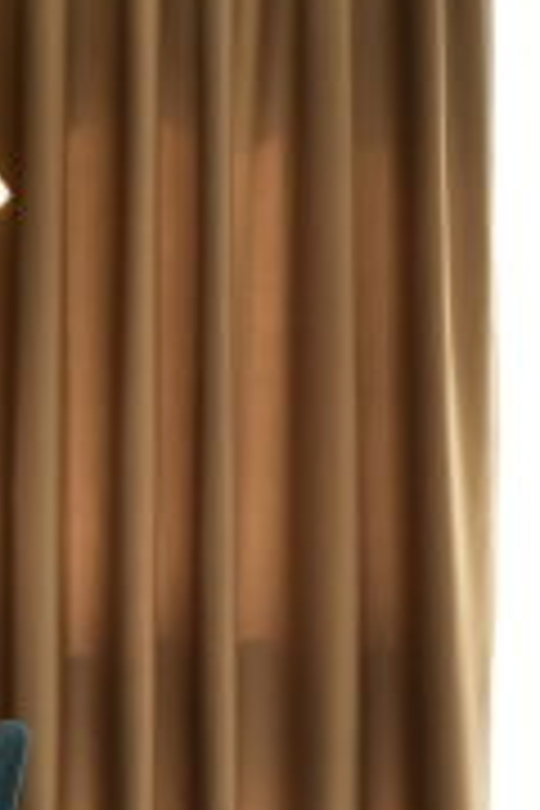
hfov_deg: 9.7
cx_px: 1107
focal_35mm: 131
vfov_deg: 15.6
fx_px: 2947
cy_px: 538
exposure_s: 1/1.3
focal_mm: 23
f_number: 11
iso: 100
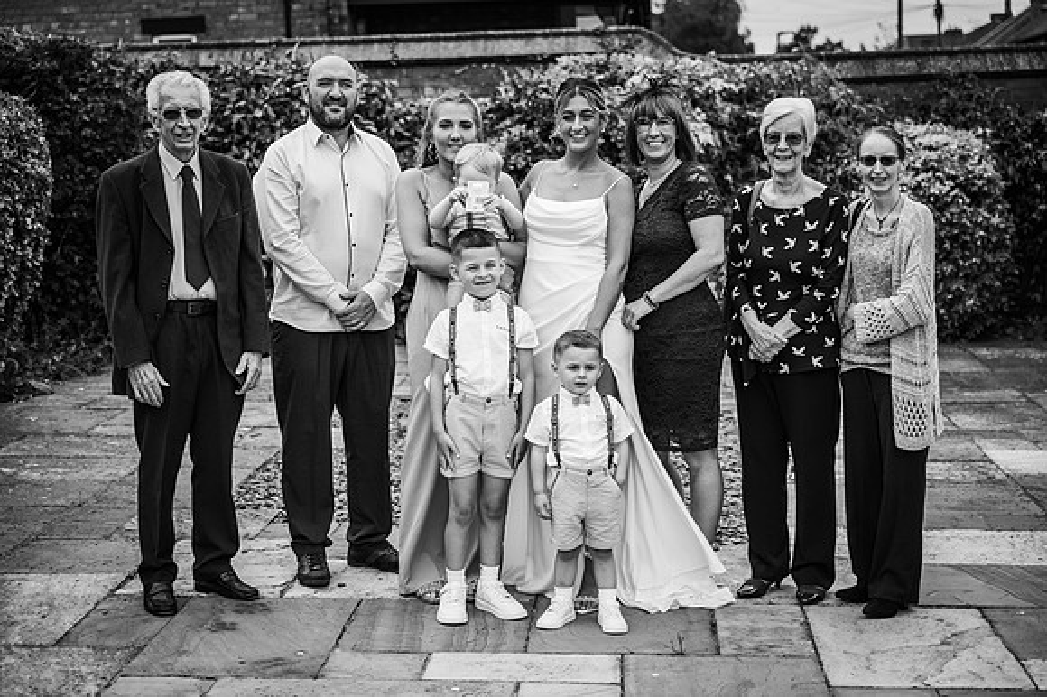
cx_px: 524
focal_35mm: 57
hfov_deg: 35.1
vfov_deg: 23.8
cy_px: 348
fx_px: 1657
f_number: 2.8
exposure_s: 1/640
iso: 100
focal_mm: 57
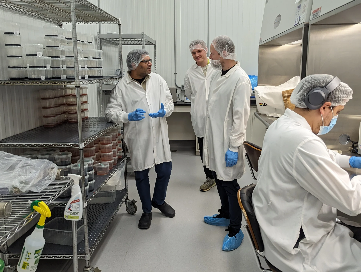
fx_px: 324
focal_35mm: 31
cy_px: 120
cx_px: 180
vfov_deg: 45.5
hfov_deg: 58.3
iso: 238
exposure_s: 1/120
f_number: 1.85
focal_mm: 6.81
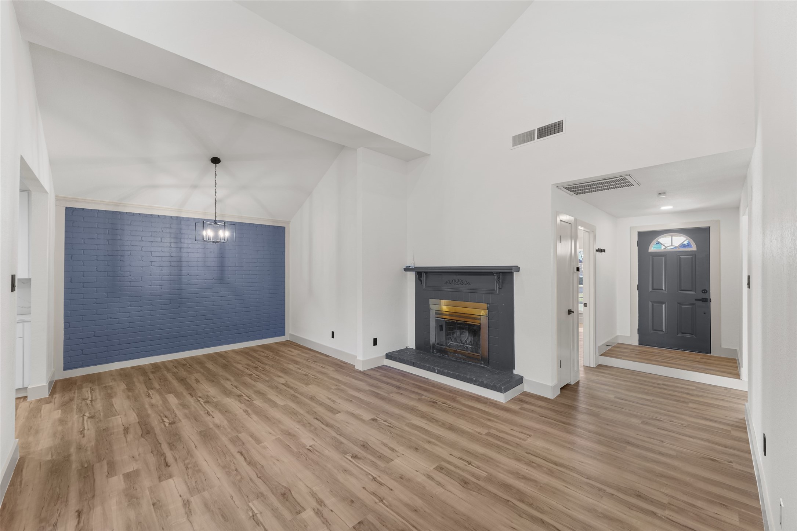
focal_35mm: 14
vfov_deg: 81.2
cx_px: 398
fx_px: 310
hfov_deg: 104.2
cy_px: 266
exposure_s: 1/1.67
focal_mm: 14
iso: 400
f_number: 9
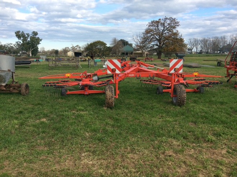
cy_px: 88
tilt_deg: -9.2
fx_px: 219
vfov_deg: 44.1
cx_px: 118
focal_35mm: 32
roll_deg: +0.2
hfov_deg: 56.9
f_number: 2.4
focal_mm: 3.3
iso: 32
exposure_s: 1/805
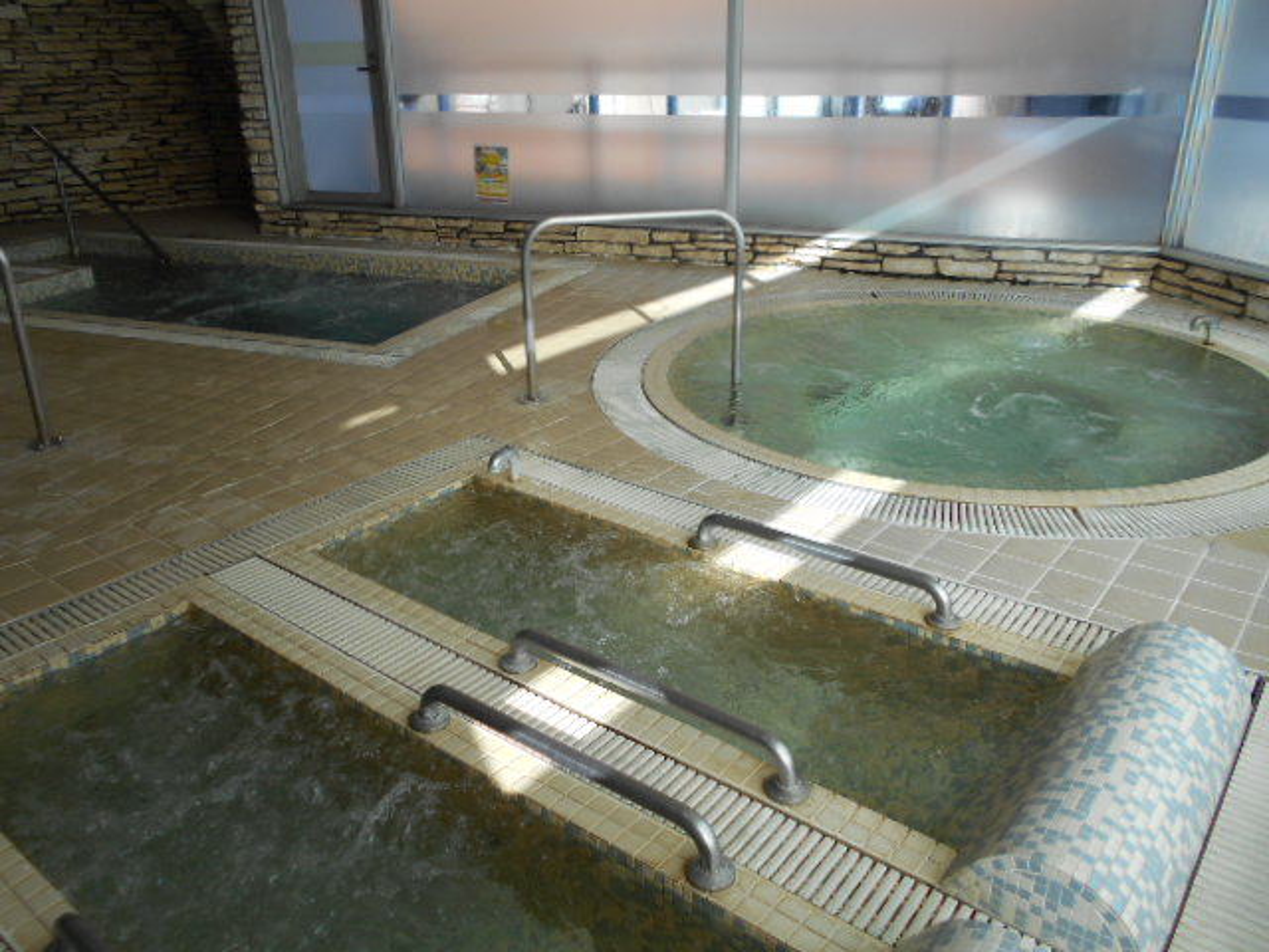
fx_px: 953
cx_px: 634
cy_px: 476
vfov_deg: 53.1
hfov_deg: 67.3
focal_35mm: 26
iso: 80
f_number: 3.2
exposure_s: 1/320
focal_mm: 4.6
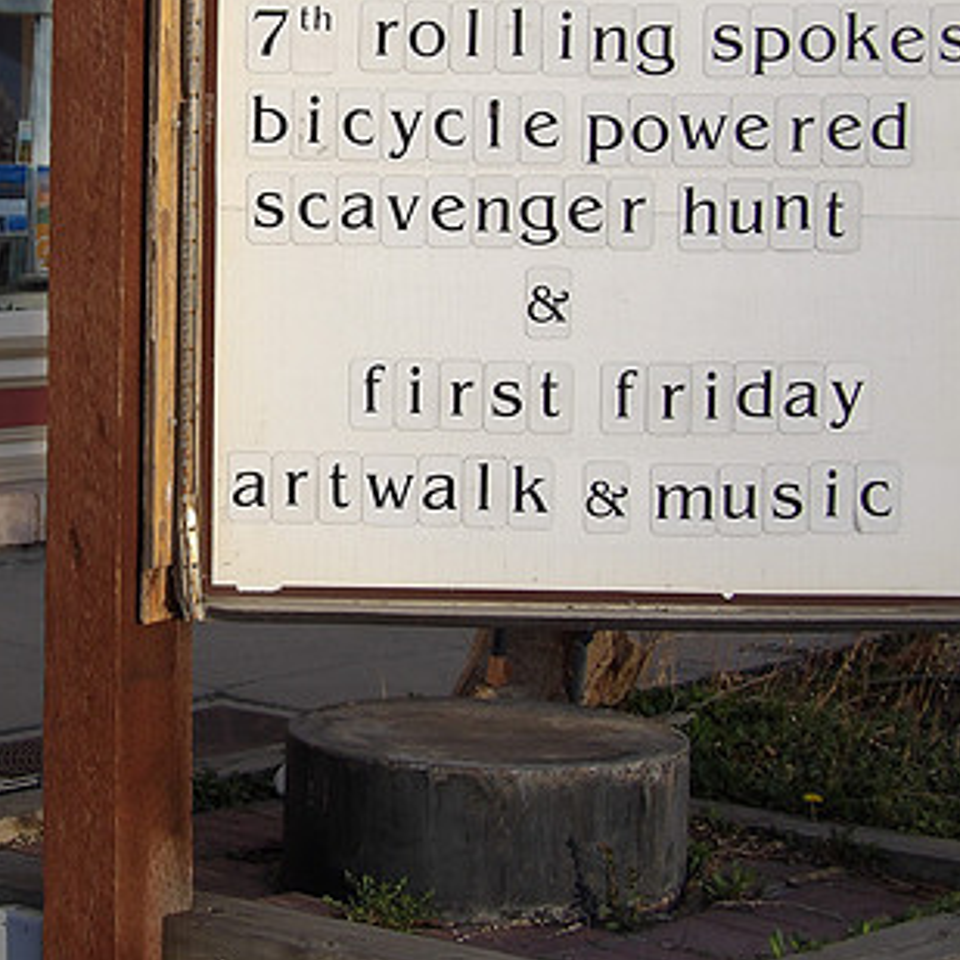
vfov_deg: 16.8
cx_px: 196
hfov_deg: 16.8
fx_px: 3232
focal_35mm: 103
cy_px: 300
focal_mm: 11.1
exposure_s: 1/268
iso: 100
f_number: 4
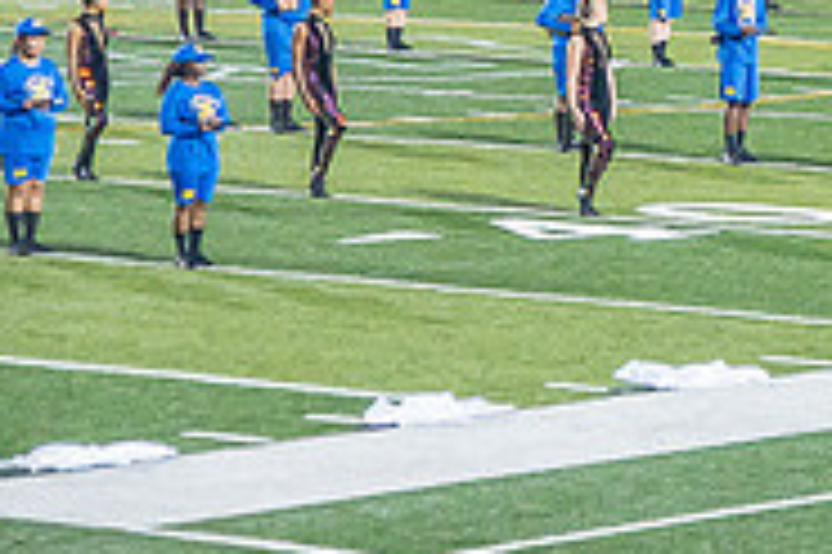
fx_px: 6234
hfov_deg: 7.6
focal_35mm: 270
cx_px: 1057
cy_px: -68
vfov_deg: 5.1
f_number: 4
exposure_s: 1/200
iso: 2000
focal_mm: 86
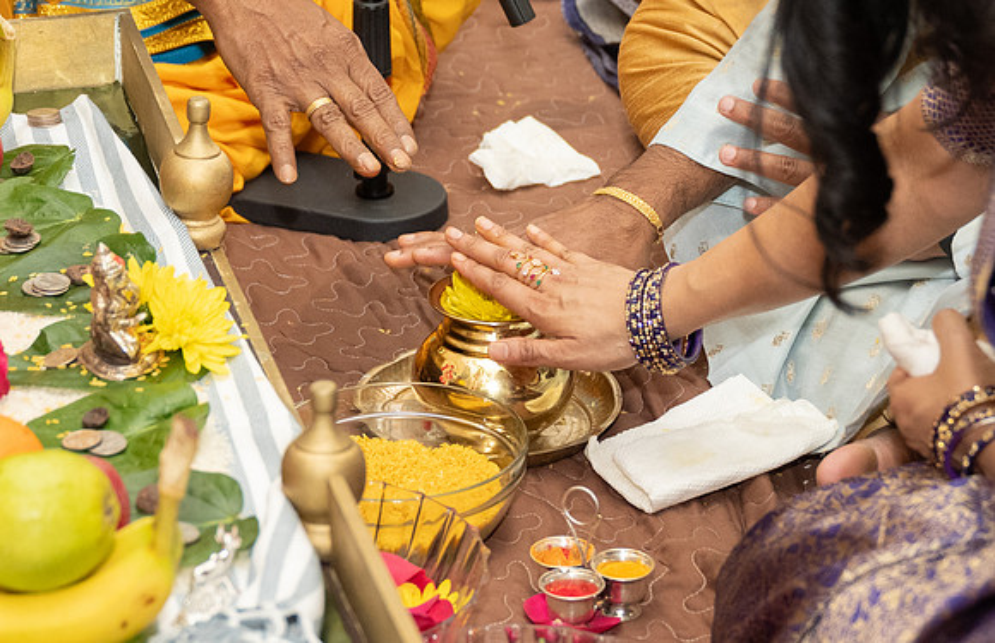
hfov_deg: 16.5
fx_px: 3425
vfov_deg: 10.7
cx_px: 514
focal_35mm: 125
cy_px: 400
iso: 1000
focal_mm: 52
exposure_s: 1/160
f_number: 3.2
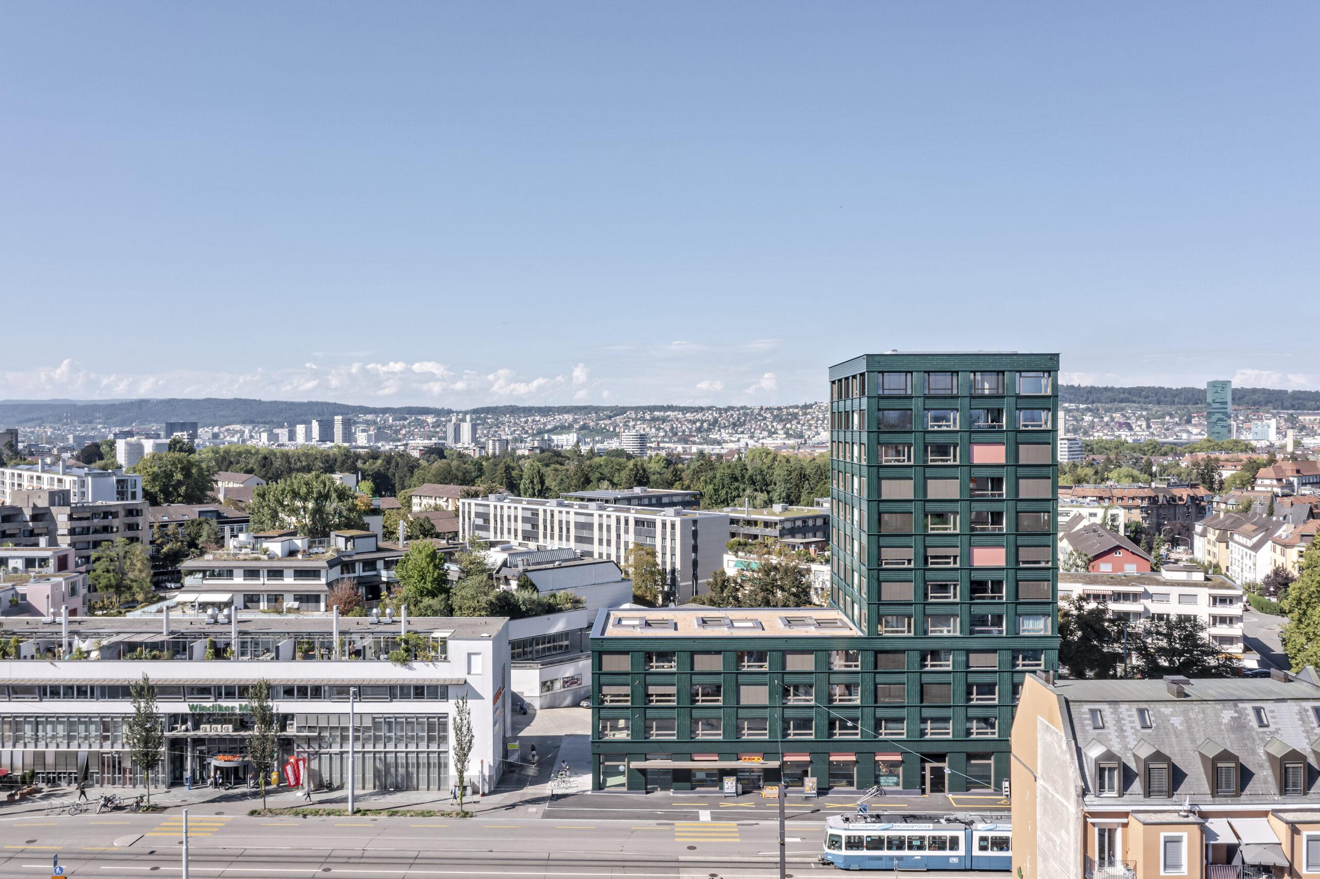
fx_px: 1026
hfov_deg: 65.5
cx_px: 660
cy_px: 440
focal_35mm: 28
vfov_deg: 46.4
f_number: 8
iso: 100
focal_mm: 10.26
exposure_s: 1/200
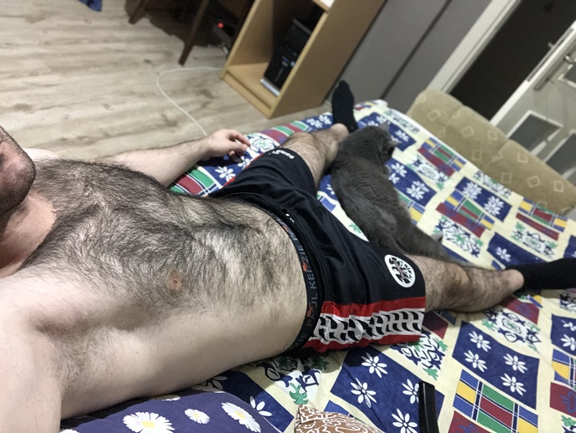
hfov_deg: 56.8
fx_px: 533
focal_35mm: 32
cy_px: 216
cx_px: 288
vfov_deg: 44.2
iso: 400
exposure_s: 1/17
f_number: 2.2
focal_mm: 2.87
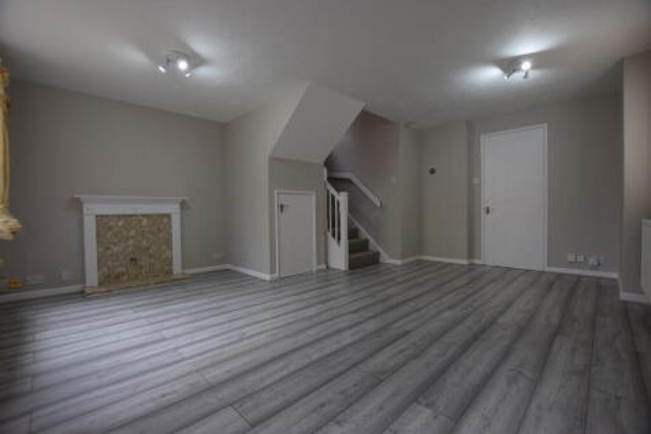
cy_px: 217
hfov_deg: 100.4
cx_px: 326
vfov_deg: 77.3
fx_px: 271
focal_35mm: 15
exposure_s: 1/100
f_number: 5
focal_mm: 10
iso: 400
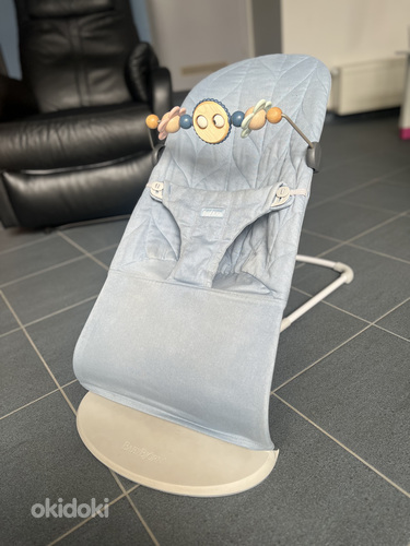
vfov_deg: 67.3
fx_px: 411
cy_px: 273
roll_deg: +6.6
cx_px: 205
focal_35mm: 26
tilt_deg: -26.9
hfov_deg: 53.1
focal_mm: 5.7
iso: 40
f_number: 1.5
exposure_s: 1/121
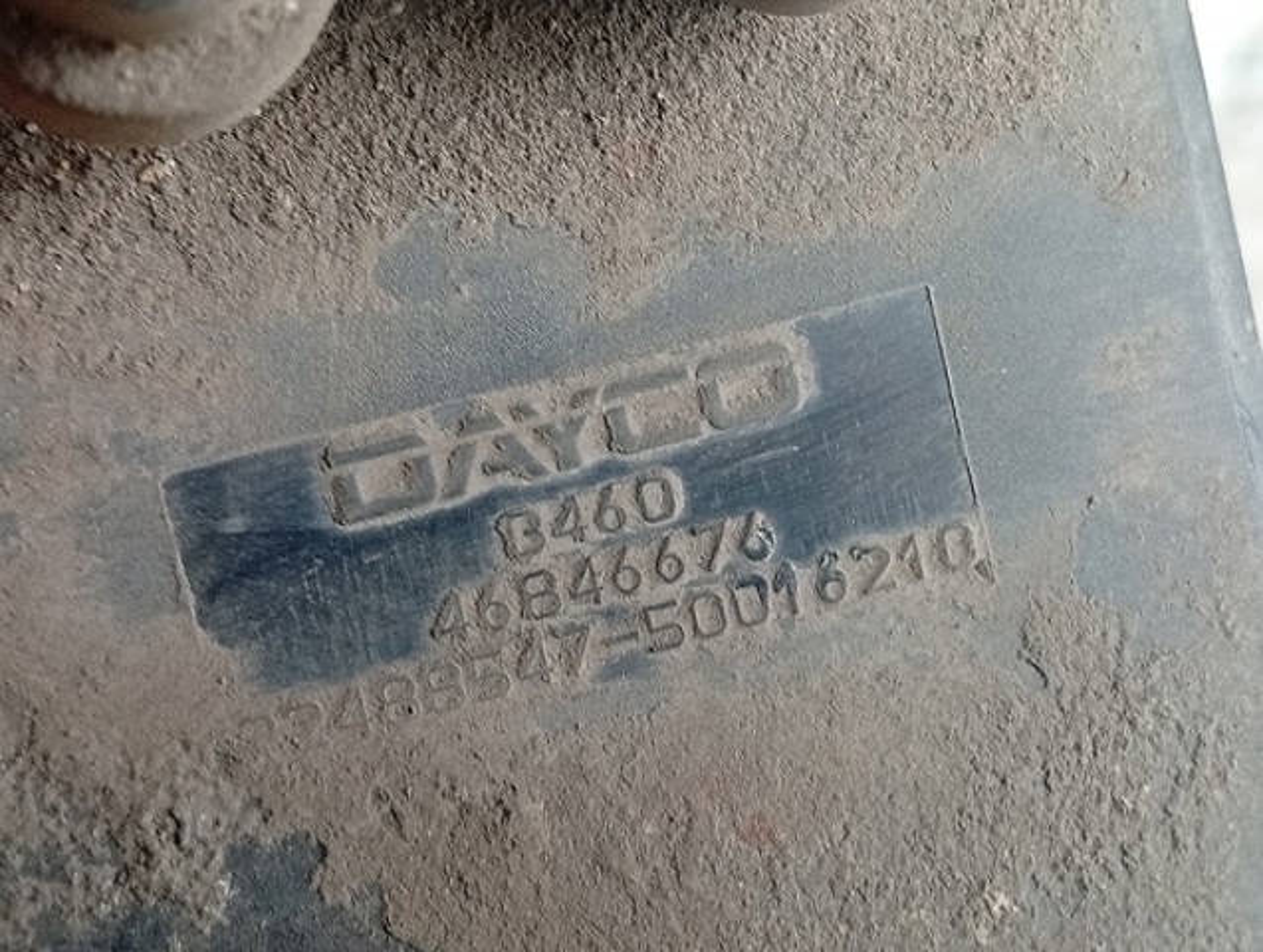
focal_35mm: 52
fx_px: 1900
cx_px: 632
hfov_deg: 36.8
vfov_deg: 28.1
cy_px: 476
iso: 194
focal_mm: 3.96
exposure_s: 1/33.3
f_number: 1.8
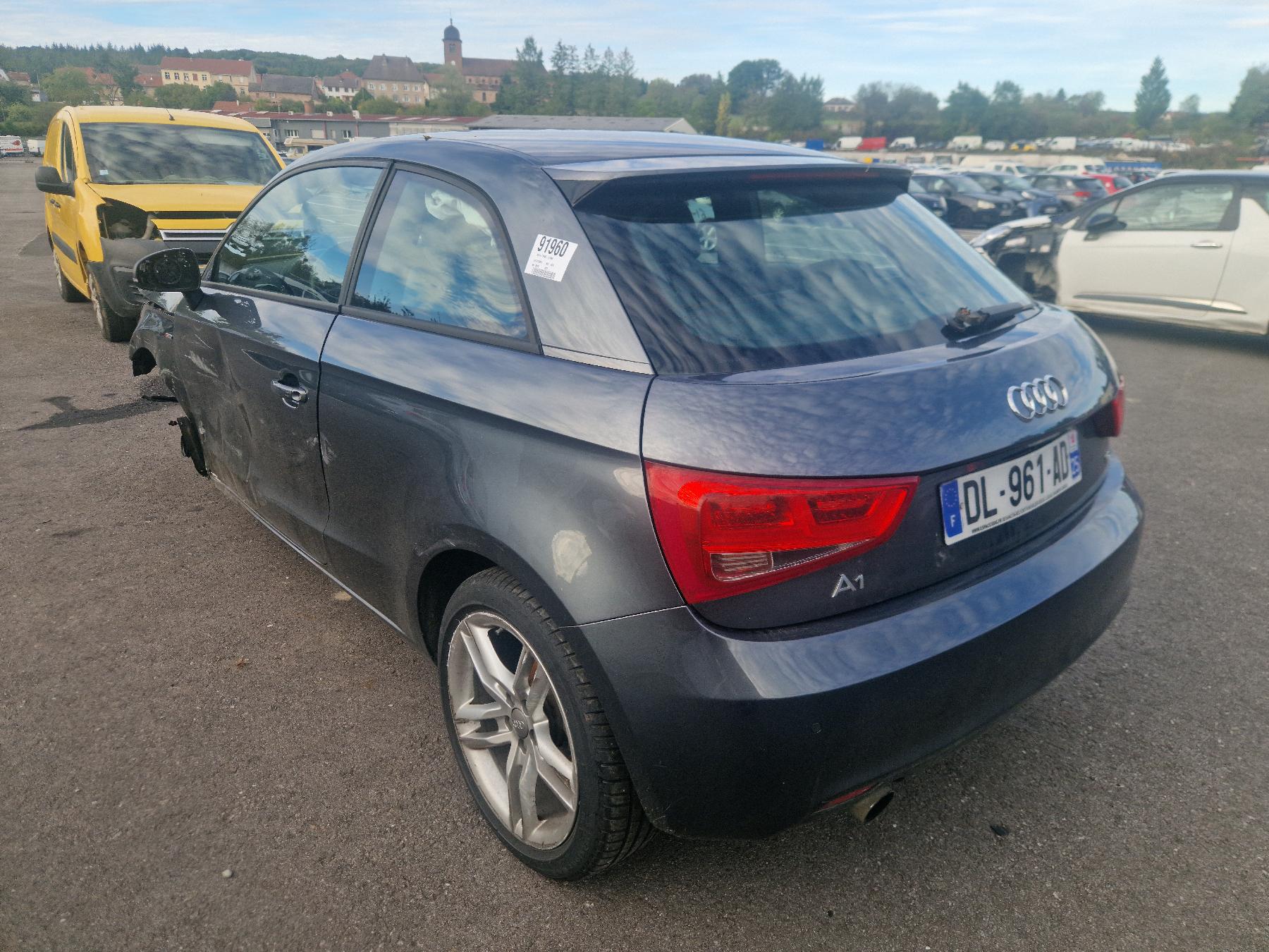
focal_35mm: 23
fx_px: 843
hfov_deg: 73.9
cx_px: 634
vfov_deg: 58.9
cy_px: 476
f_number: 1.8
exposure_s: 1/455
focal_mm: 5.4
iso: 50
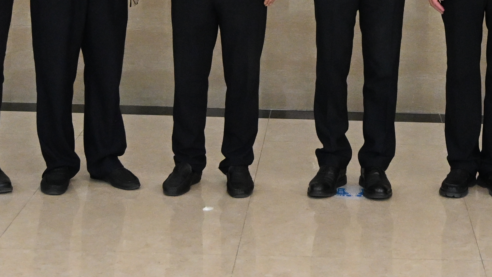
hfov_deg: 18.5
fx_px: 1500
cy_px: -157
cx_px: 344
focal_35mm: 115
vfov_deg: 10.2
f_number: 4
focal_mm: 24
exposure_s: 1/200
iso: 2000
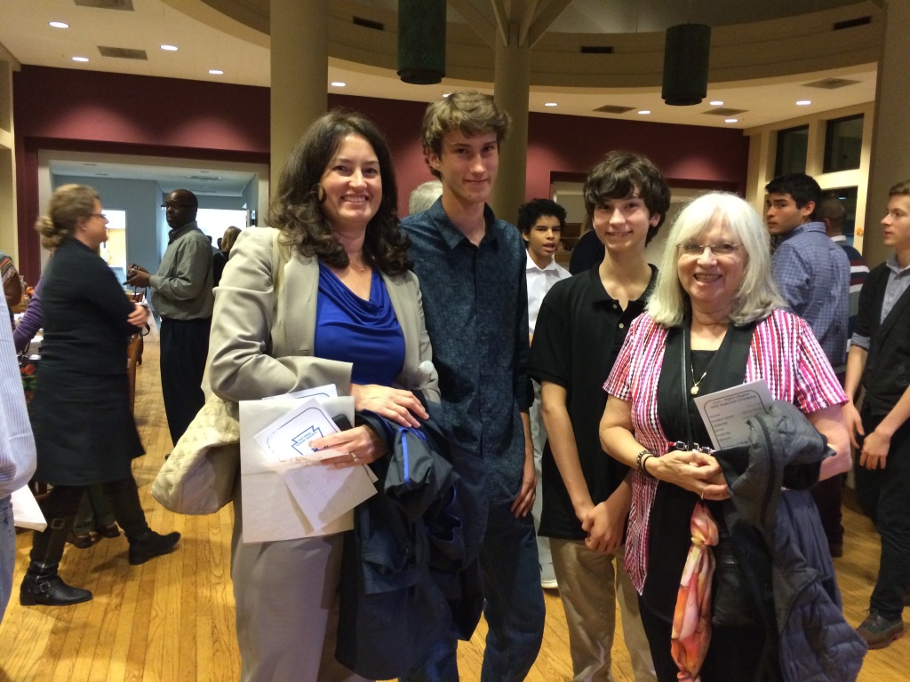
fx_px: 762
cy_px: 341
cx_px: 455
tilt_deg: -6.7
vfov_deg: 48.2
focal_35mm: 29
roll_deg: -0.8
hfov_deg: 61.7
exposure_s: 1/15
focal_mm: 4.15
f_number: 2.2
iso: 320
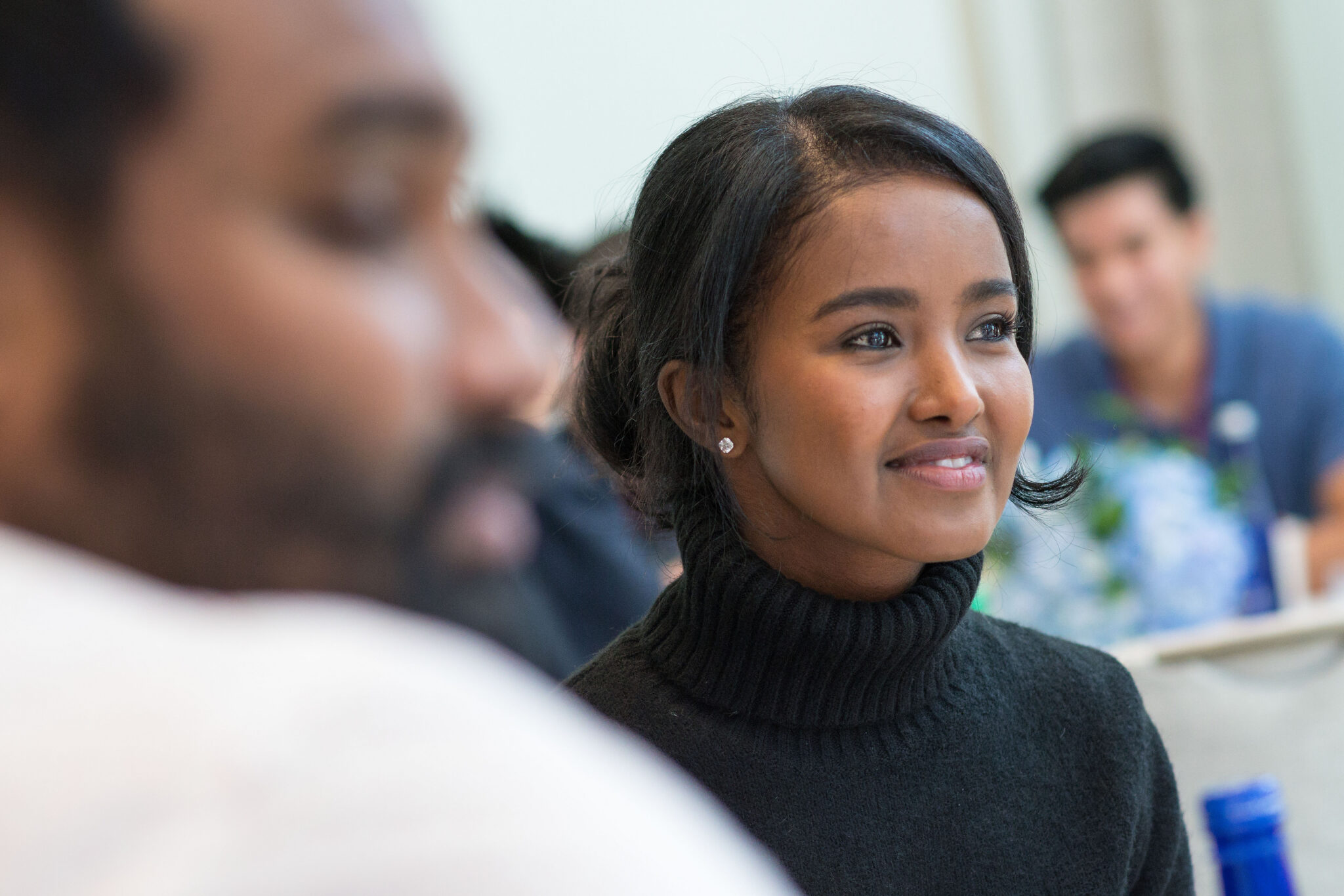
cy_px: 448
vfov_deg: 10.8
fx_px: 4759
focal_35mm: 128
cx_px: 672
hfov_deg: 16.1
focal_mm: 85
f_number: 3.2
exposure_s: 1/320
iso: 1600
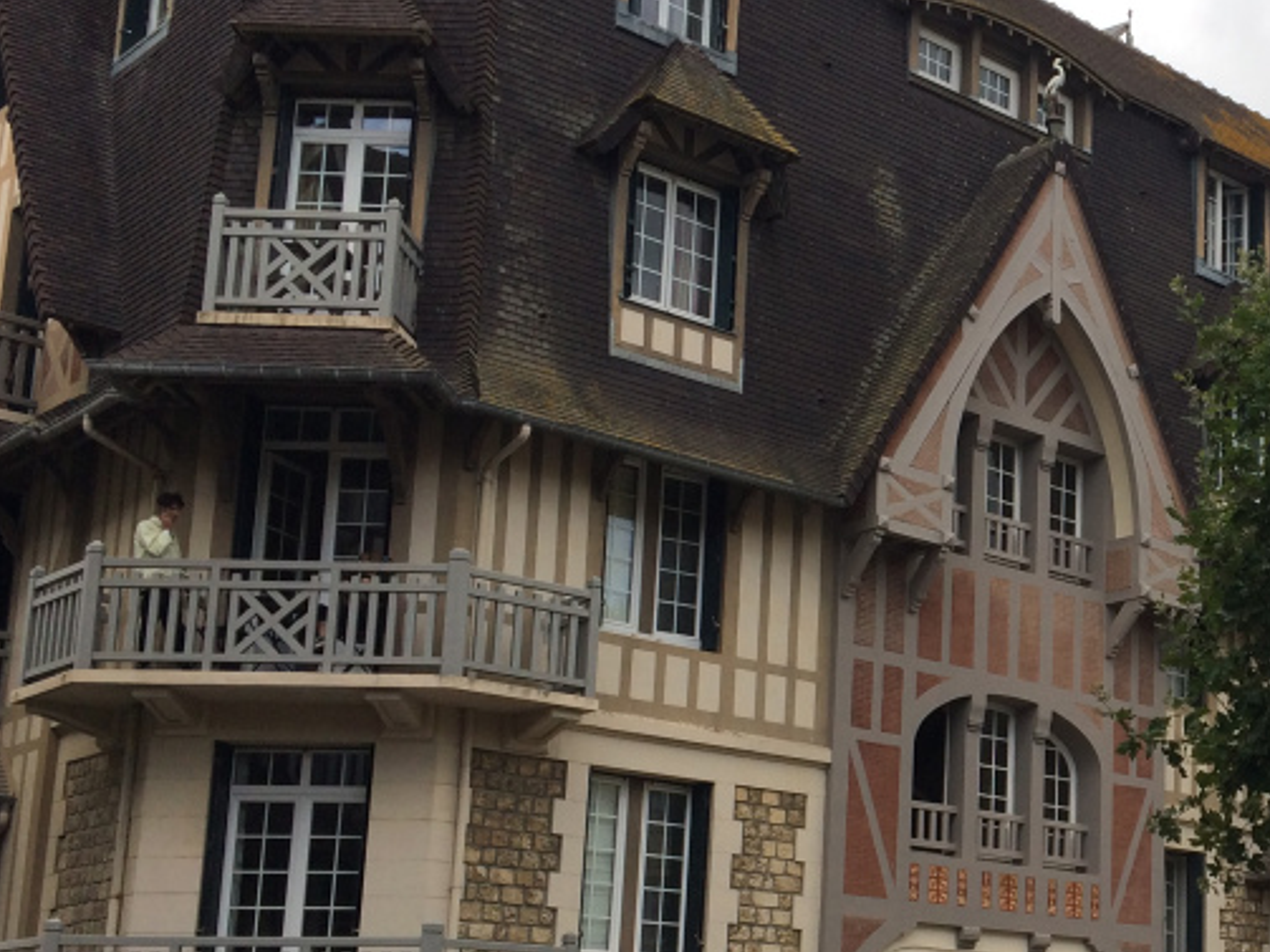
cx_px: 1265
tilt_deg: +13.2
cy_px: 717
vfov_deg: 24.5
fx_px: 2164
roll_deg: -0.8
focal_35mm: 59
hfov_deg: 30.4
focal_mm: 4.15
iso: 32
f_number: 2.2
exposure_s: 1/774
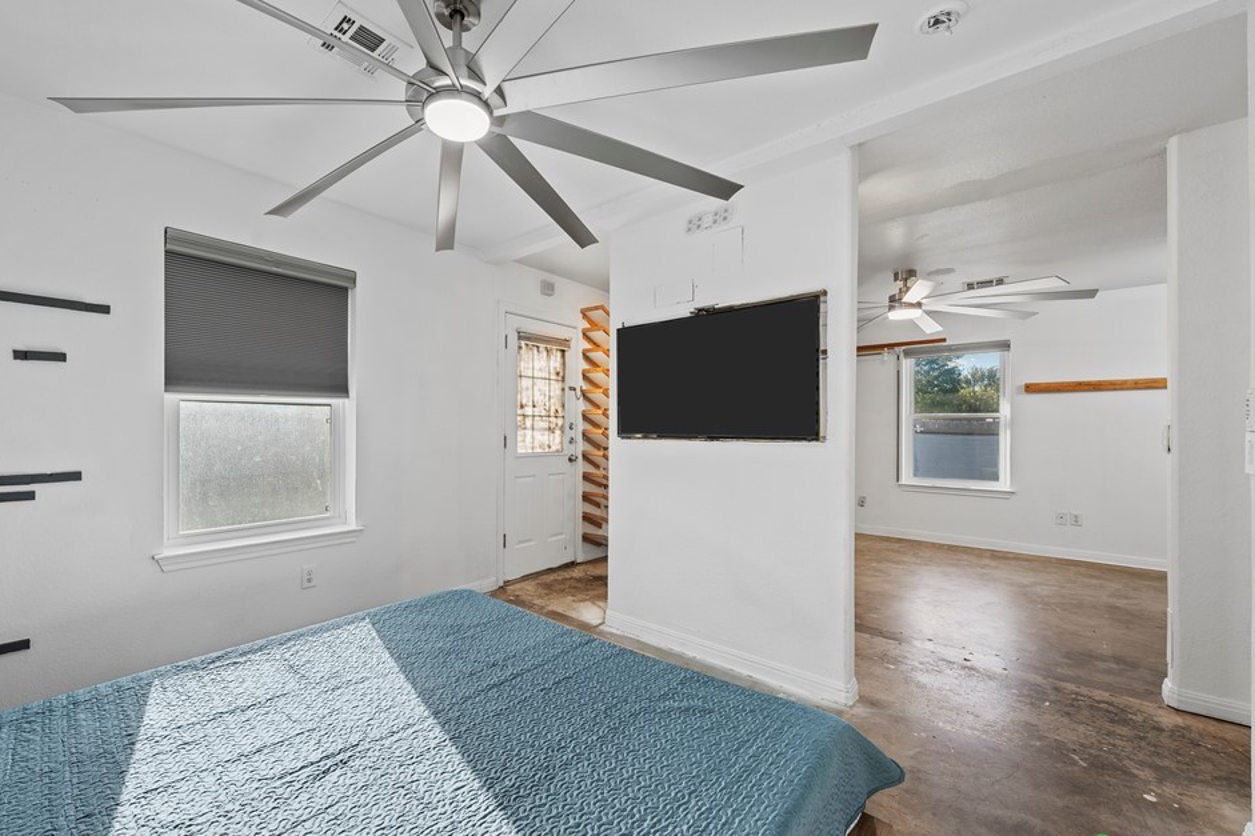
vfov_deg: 77.3
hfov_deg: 100.0
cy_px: 417
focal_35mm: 15
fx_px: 523
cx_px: 557
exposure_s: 1/2.5
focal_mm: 13
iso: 250
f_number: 9
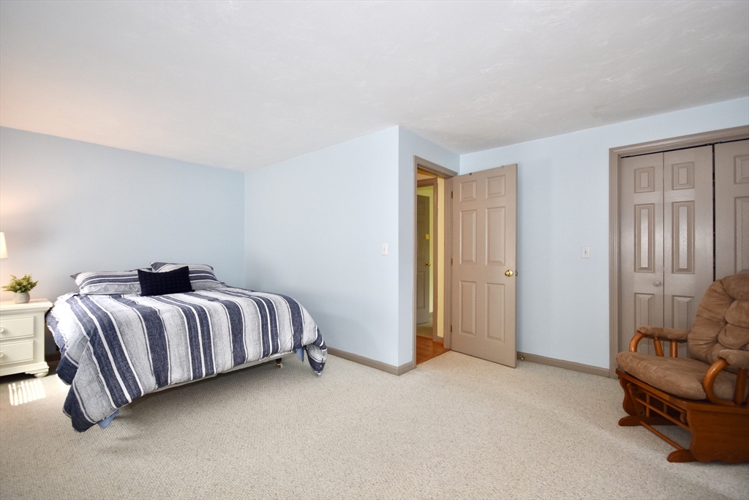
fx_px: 312
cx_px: 374
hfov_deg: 100.4
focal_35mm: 15
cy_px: 250
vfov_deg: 77.3
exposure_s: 1/60
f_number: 4
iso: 360
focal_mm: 10
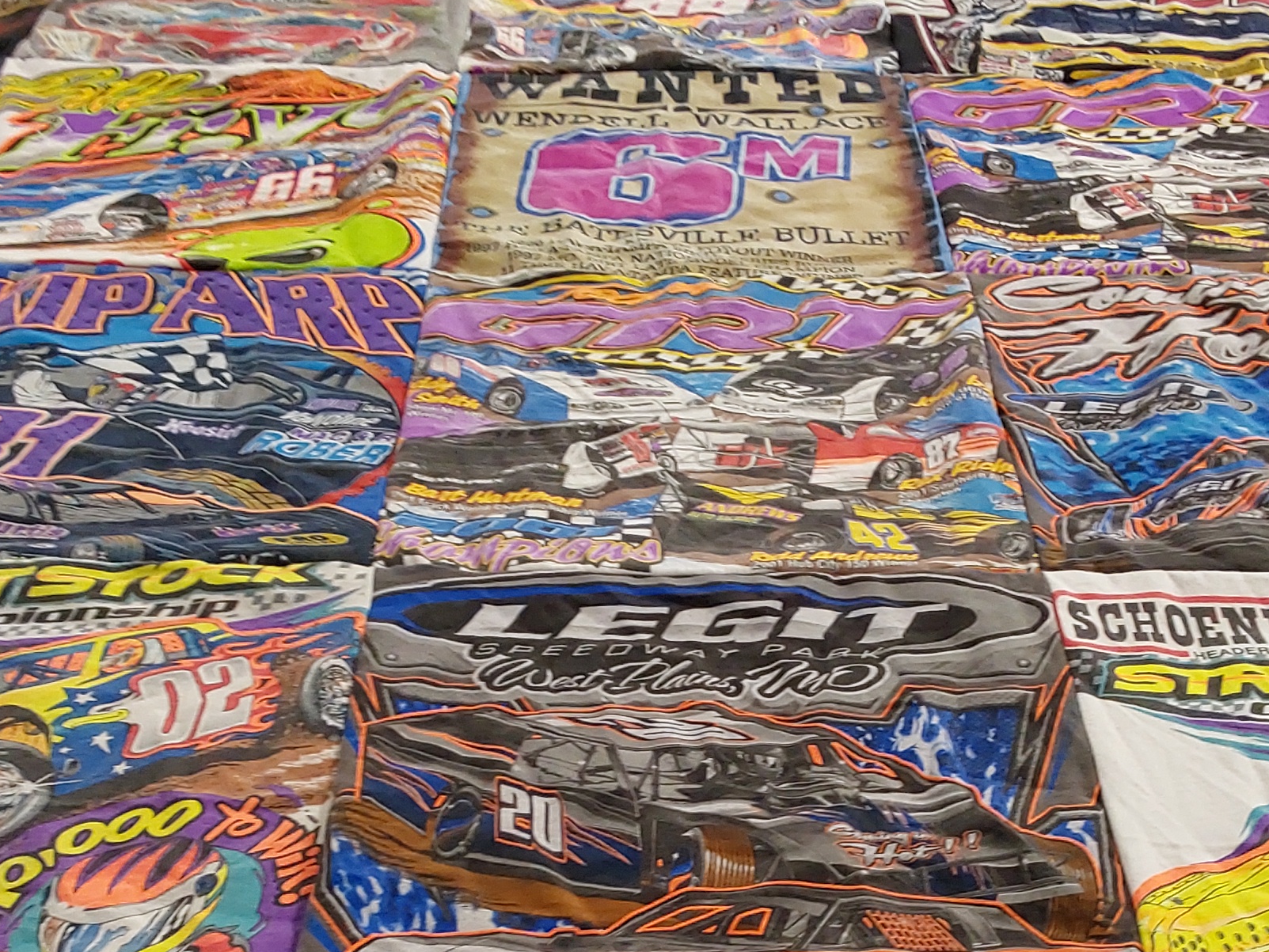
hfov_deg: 33.8
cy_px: 872
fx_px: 2090
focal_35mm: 57
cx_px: 678
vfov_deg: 24.8
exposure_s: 1/50
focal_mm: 2.91
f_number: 1.9
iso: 100
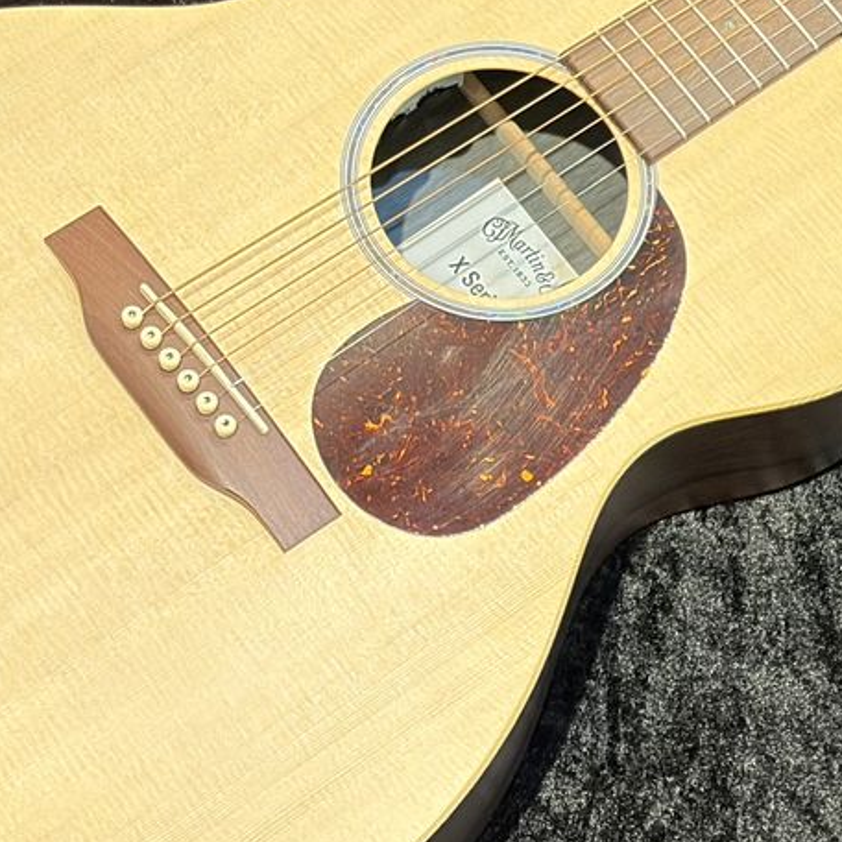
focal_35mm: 129
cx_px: 615
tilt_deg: -64.7
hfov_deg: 13.5
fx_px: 3550
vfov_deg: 13.5
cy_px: 244
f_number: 1.6
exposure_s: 1/40
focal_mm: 5.96
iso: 250
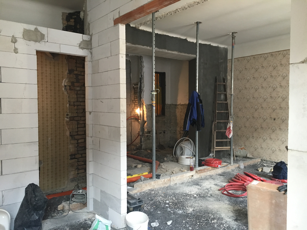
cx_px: 154
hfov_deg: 61.7
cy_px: 115
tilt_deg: -2.9
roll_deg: -0.4
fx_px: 257
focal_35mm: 29
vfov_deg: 48.2
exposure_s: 1/33
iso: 200
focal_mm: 4.15
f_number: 2.2
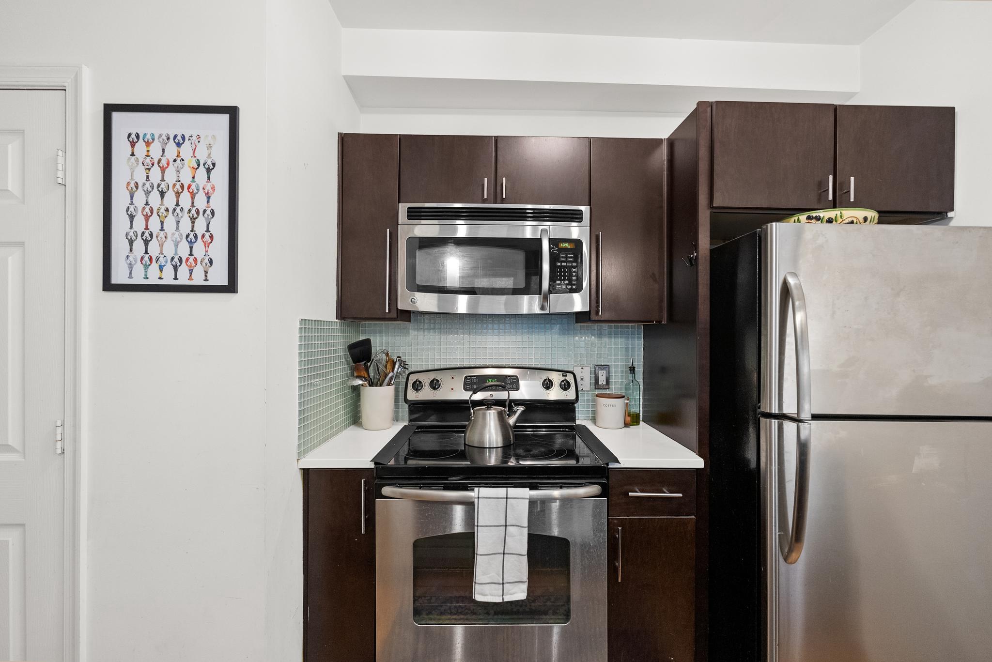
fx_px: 441
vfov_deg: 73.8
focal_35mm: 16
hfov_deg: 96.7
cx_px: 496
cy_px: 331
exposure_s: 1/25
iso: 1250
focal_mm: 16
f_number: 4
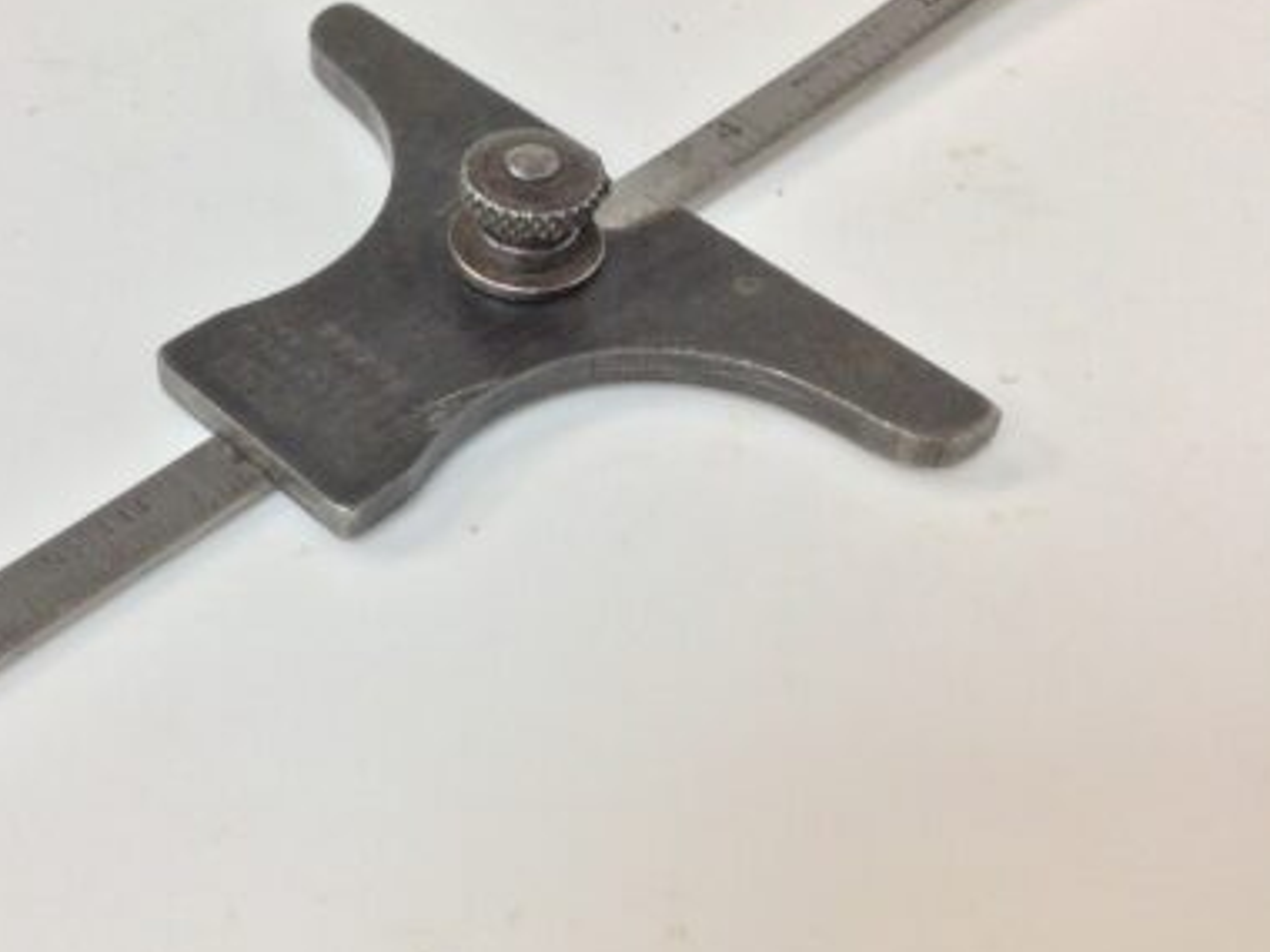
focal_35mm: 49
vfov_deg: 29.6
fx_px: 1798
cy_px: 387
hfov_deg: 38.3
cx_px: 394
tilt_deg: -45.5
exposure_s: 1/33
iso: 40
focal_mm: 3.3
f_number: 2.4
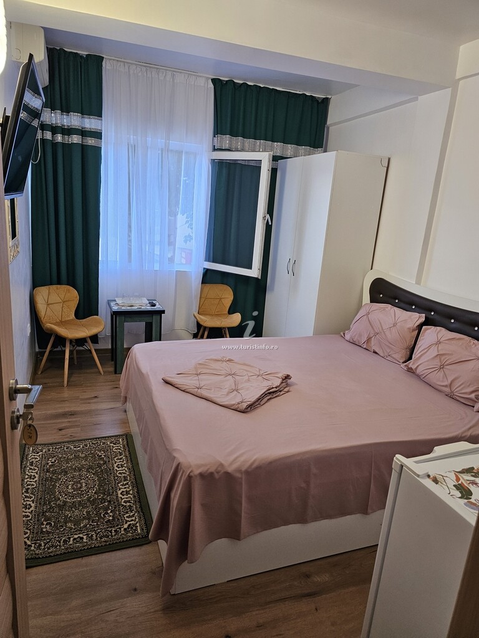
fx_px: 424
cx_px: 240
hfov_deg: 58.9
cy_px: 319
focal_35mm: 23
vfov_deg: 73.9
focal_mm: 6.3
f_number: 1.7
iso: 250
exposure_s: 1/142
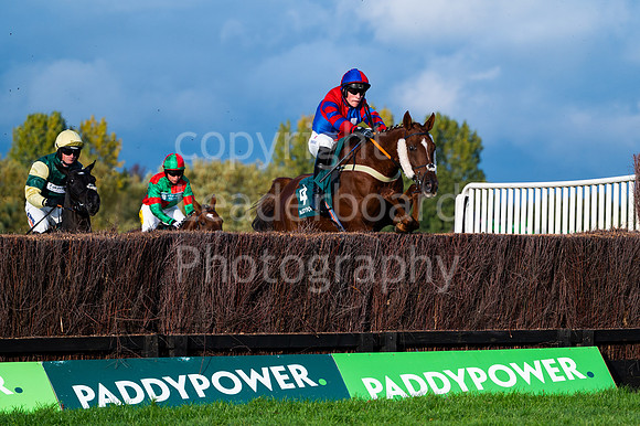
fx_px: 3028
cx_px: 364
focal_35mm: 170
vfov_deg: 8.0
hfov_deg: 12.1
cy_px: 202
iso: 400
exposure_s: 1/3200
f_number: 4
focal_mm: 150
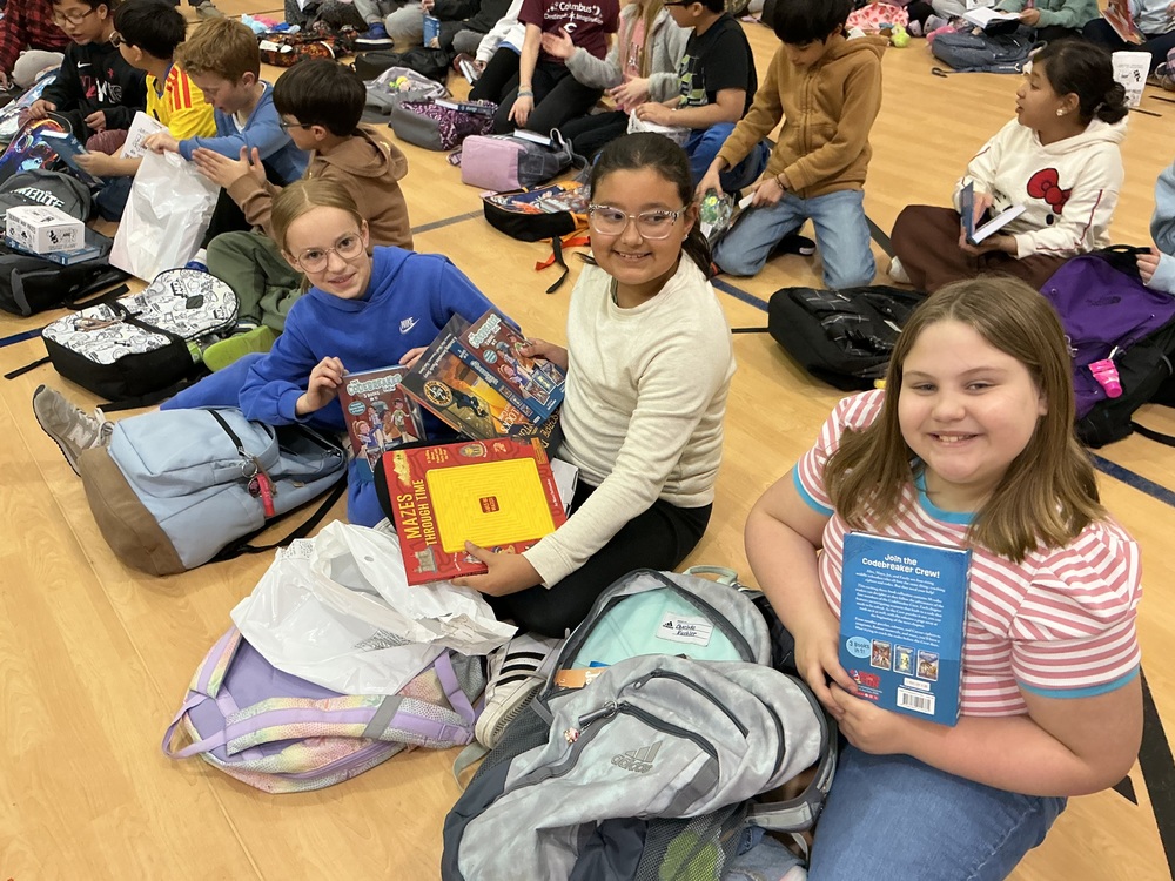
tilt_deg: -34.7
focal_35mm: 29
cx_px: 588
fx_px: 984
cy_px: 440
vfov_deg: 48.2
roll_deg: +0.2
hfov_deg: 61.7
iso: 125
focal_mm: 3
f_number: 1.8
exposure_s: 1/60
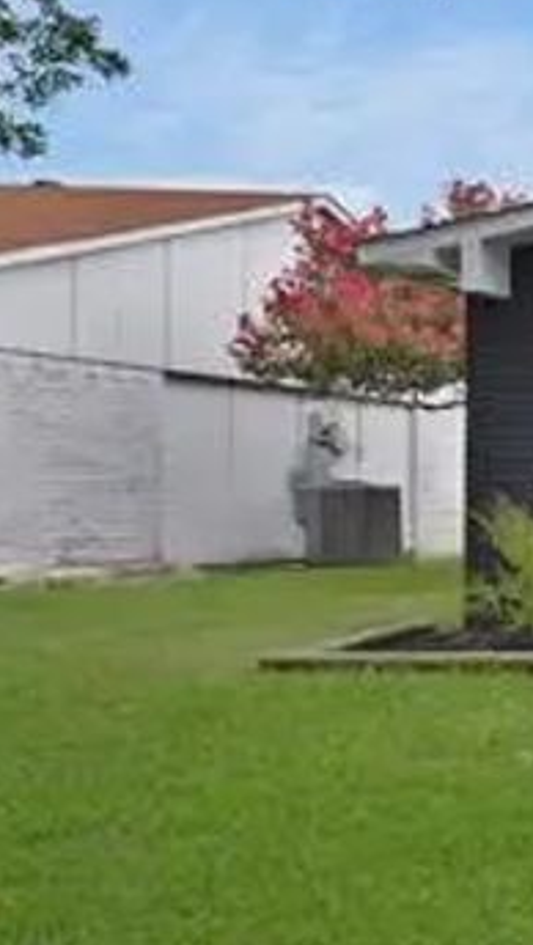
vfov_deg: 39.1
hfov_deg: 14.0
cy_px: 507
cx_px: 1335
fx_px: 1329
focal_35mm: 53
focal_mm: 17
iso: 640
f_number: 9
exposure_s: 1/20
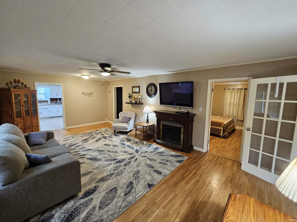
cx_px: 148
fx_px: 112
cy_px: 111
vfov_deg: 89.9
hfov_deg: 106.2
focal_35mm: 13
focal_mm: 2.2
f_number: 2.2
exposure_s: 1/30
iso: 320
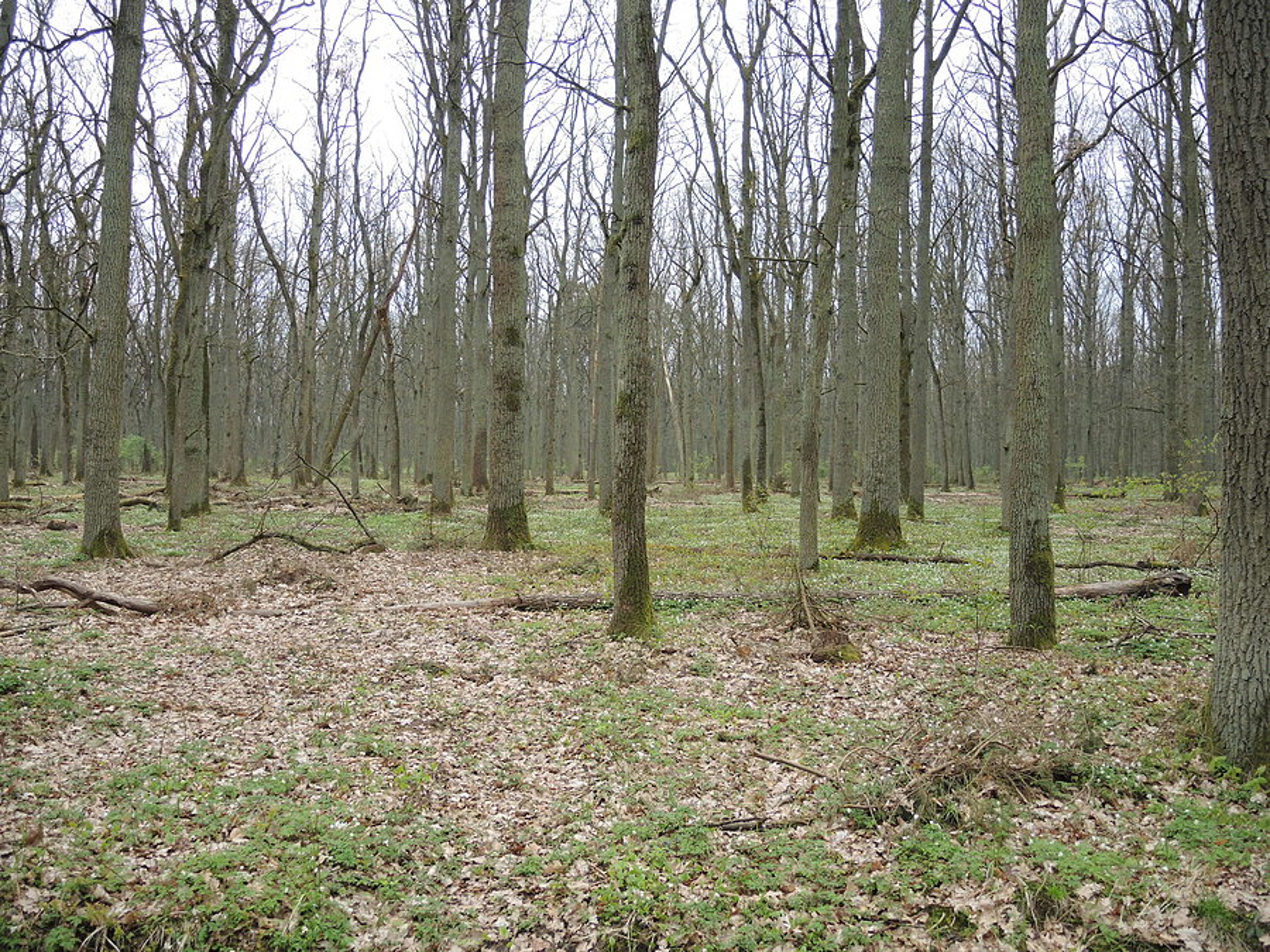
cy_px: 476
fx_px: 1027
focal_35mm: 28
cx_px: 635
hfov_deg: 63.4
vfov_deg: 49.7
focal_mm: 6
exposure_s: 1/400
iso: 80
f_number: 2
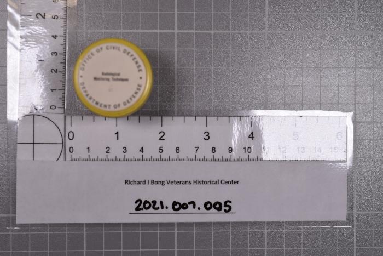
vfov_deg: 22.6
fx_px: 638
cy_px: 128
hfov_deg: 33.4
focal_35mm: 60
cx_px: 192
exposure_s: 1/200
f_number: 6.3
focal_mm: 40
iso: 200
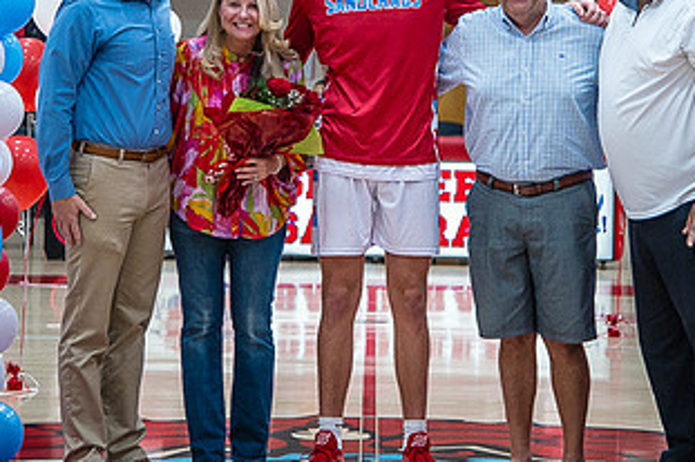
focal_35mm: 153
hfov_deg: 13.4
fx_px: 2952
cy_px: 80
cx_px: 407
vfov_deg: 8.9
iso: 2000
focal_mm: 82
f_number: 4
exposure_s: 1/320
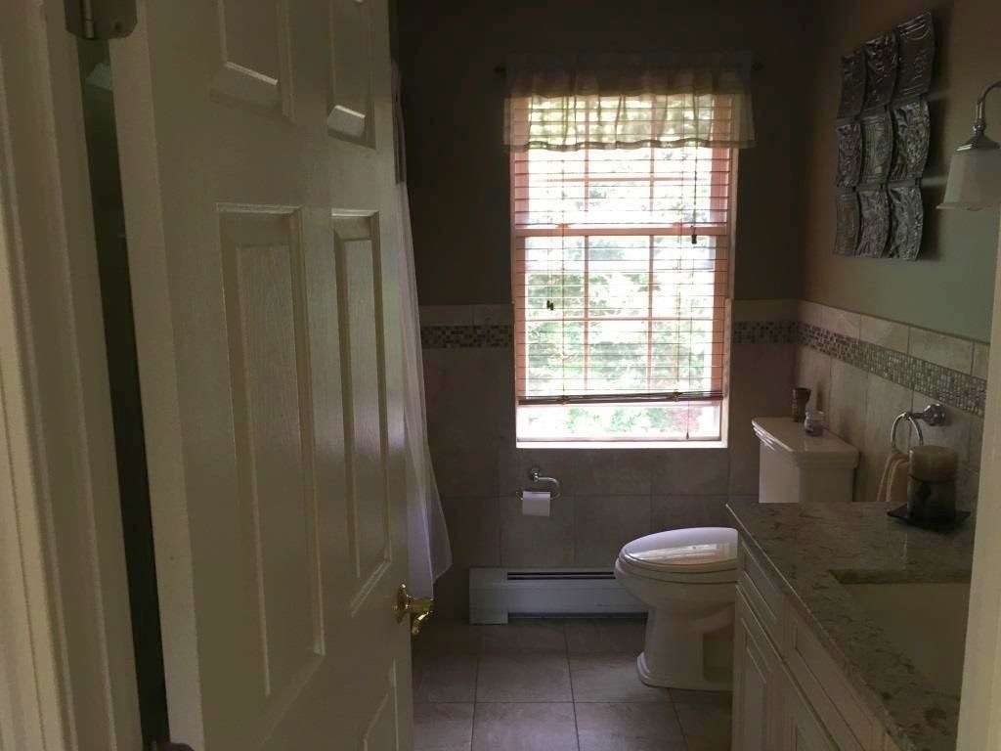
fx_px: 839
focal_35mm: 29
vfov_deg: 48.2
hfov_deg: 61.7
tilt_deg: -10.7
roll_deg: -0.9
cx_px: 500
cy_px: 376
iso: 80
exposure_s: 1/30
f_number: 2.2
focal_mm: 4.15
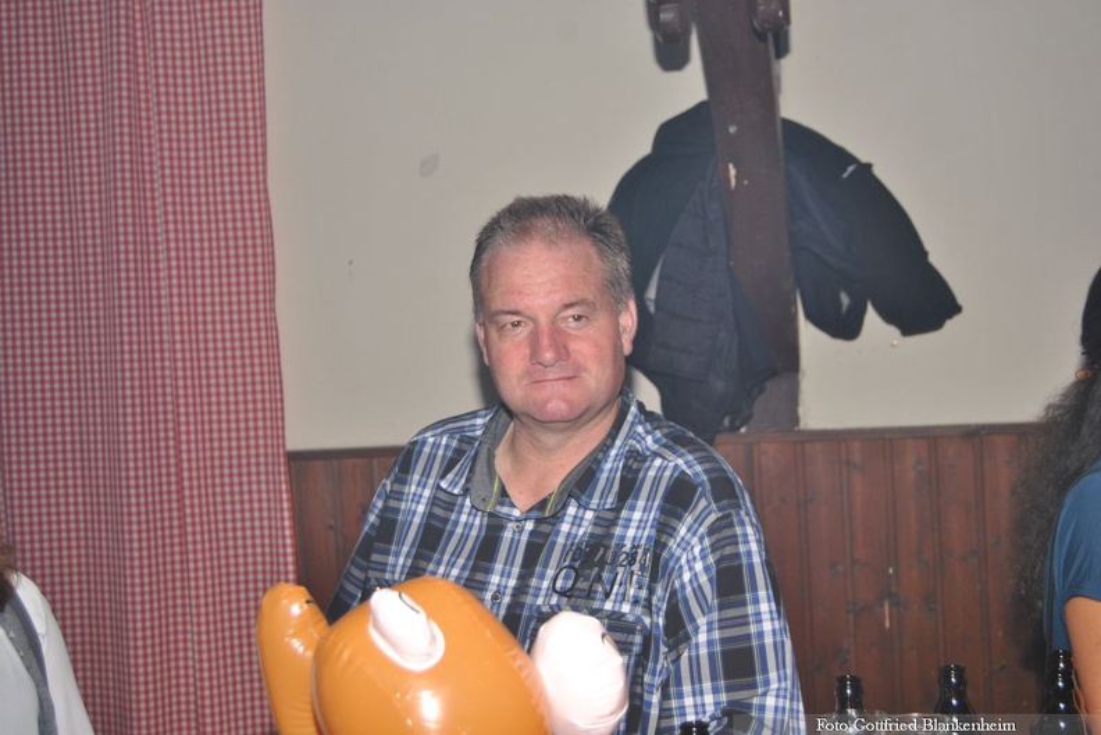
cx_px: 550
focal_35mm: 52
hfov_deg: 37.8
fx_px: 1606
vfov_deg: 25.8
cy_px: 368
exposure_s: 1/60
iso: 200
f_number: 4.5
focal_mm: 35
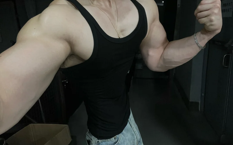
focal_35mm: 28
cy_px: 67
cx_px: 117
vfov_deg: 44.5
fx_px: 178
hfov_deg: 66.5
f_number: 1.5
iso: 125
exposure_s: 1/60
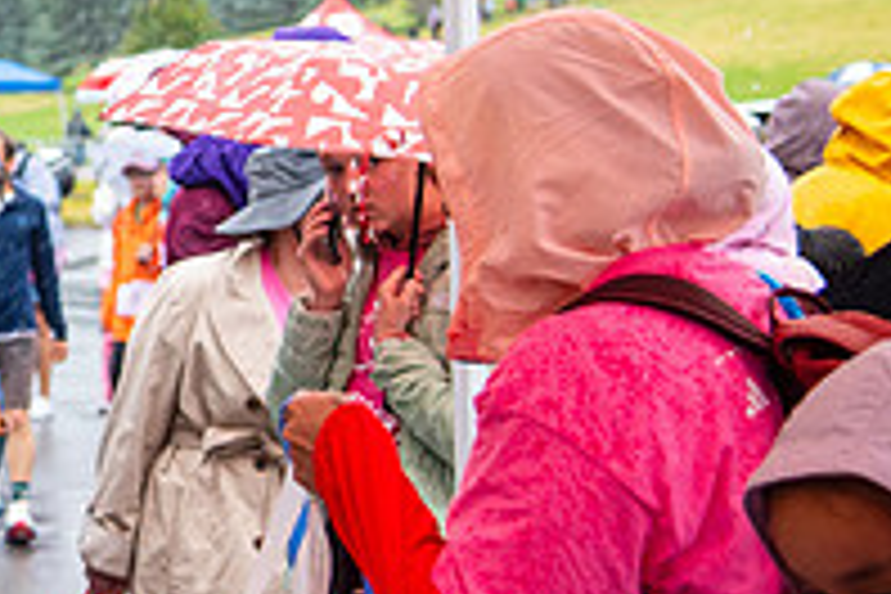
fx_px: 3341
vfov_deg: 10.1
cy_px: 162
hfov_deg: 14.5
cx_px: -274
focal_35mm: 135
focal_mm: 46
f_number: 4
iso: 2500
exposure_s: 1/320
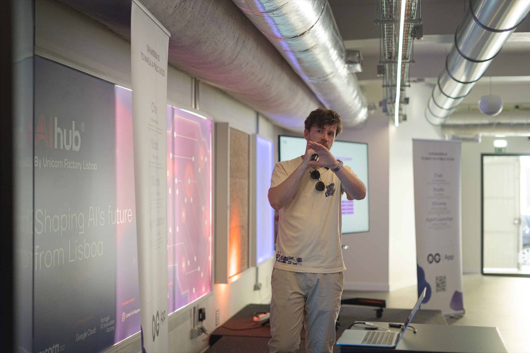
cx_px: 265
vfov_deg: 27.0
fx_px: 736
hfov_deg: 39.6
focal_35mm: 50
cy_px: 176
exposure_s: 1/200
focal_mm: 50
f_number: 1.8
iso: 2500
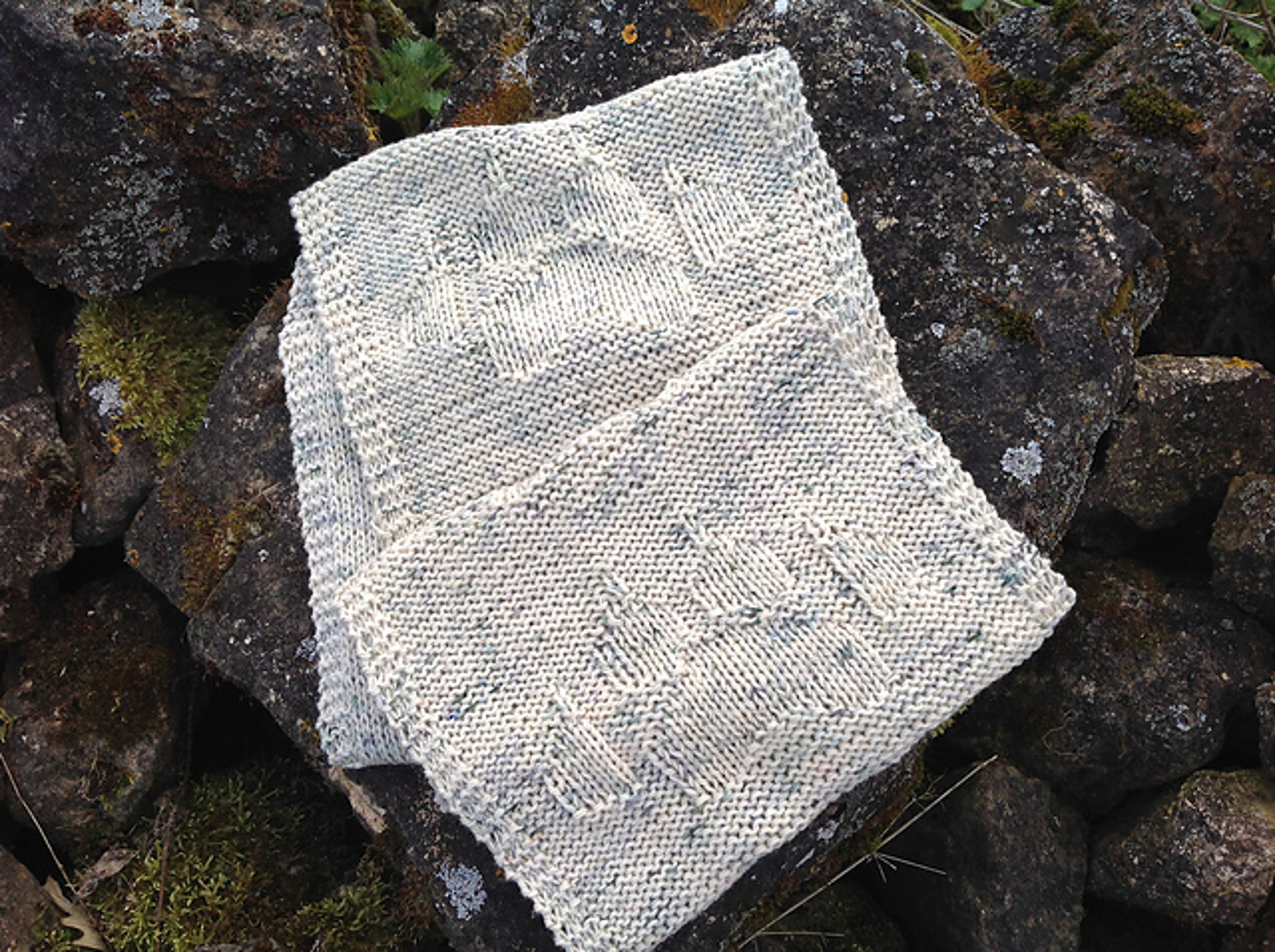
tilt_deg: -66.3
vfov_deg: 40.6
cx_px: 638
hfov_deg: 52.7
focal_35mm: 35
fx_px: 1287
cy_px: 476
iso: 50
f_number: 2.4
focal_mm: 4.28
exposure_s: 1/480
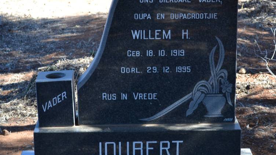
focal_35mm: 95
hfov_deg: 22.4
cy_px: 58
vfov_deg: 12.7
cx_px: 156
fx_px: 695
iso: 400
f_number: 5
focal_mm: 38
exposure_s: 1/100
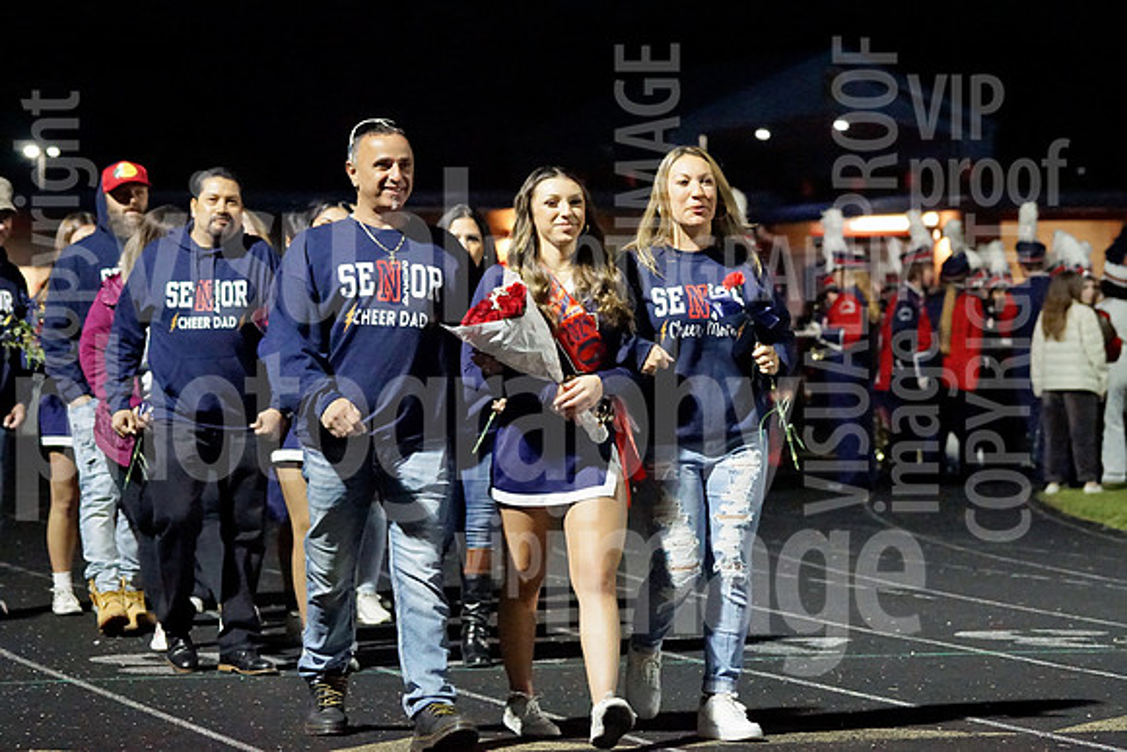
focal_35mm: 135
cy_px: 376
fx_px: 4227
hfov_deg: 15.2
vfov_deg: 10.2
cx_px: 564
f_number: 4
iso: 8000
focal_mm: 90
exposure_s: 1/320
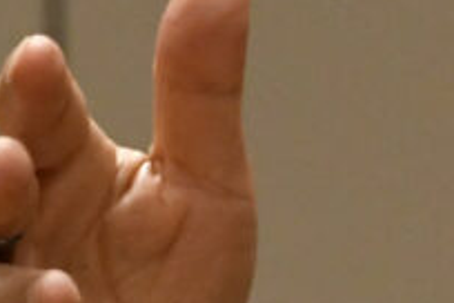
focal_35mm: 2357
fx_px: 29722
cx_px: 1273
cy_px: 1003
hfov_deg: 0.9
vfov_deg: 0.6
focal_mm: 200
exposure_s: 1/400
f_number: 4.5
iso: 3200
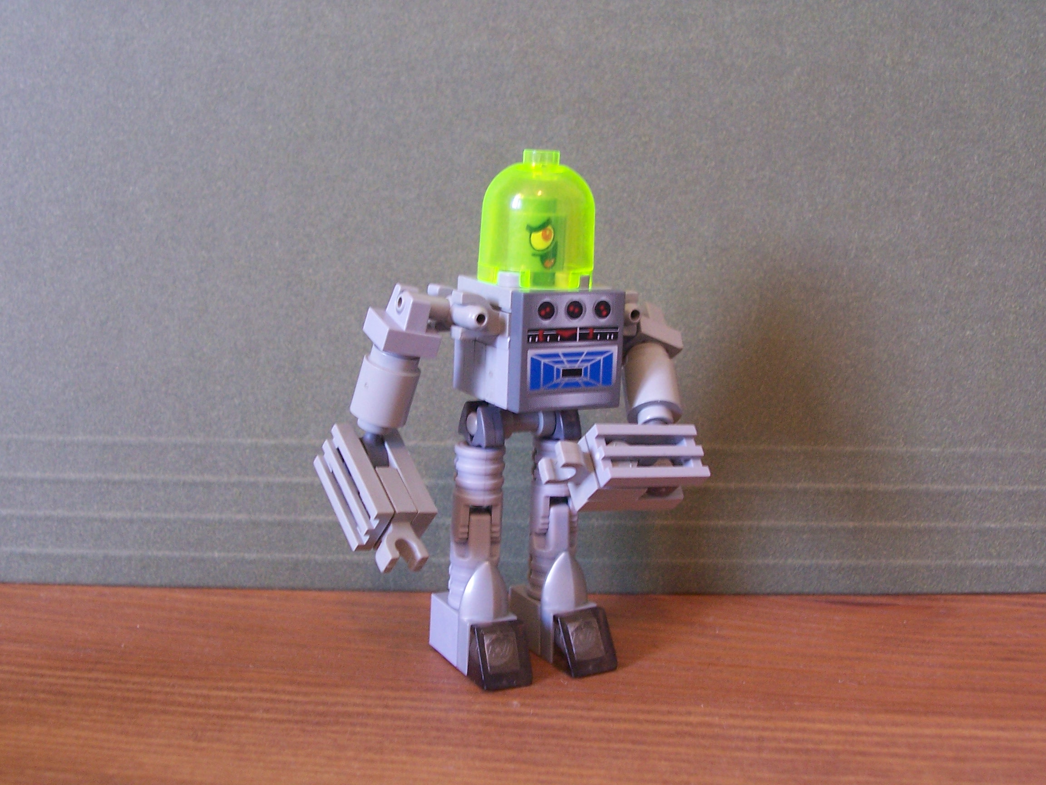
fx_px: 1269
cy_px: 392
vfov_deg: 34.3
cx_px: 523
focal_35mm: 42
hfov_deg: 44.8
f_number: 2.8
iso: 140
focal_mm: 7.2
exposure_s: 1/15
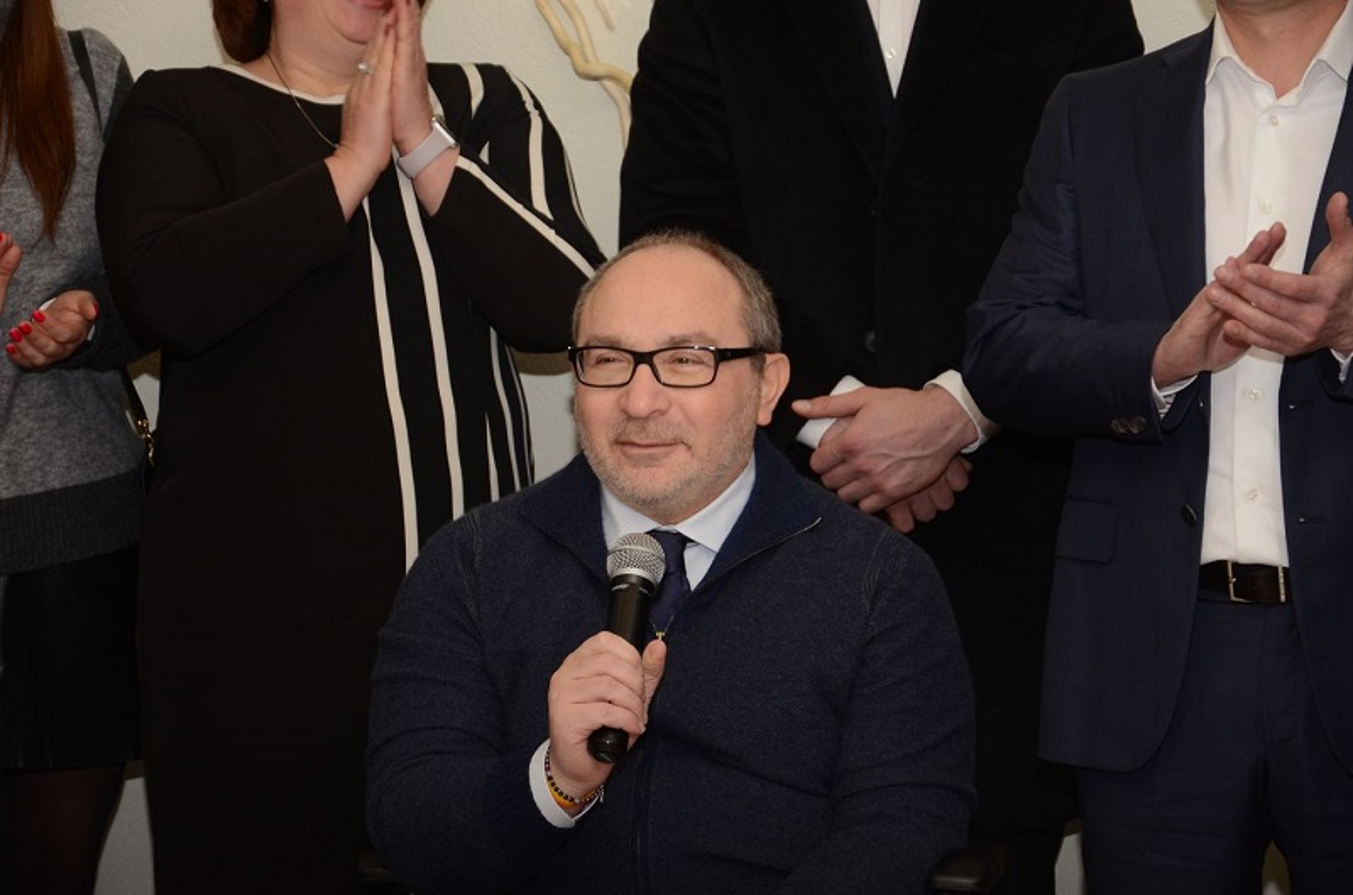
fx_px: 3936
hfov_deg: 19.5
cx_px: 676
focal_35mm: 105
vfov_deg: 13.0
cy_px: 448
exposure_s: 1/250
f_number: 5.3
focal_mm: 70
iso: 640
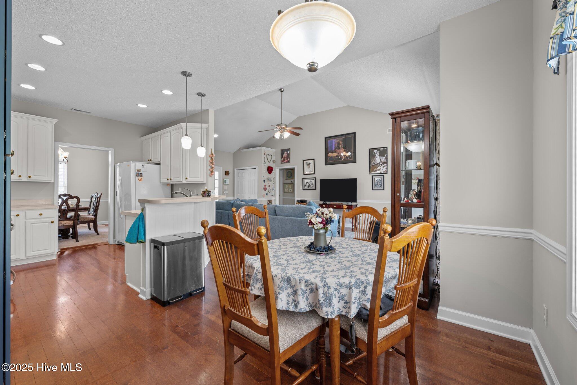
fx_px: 224
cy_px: 192
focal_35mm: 14
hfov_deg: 104.3
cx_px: 288
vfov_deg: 81.2
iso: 100
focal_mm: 14
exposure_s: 1
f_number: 9
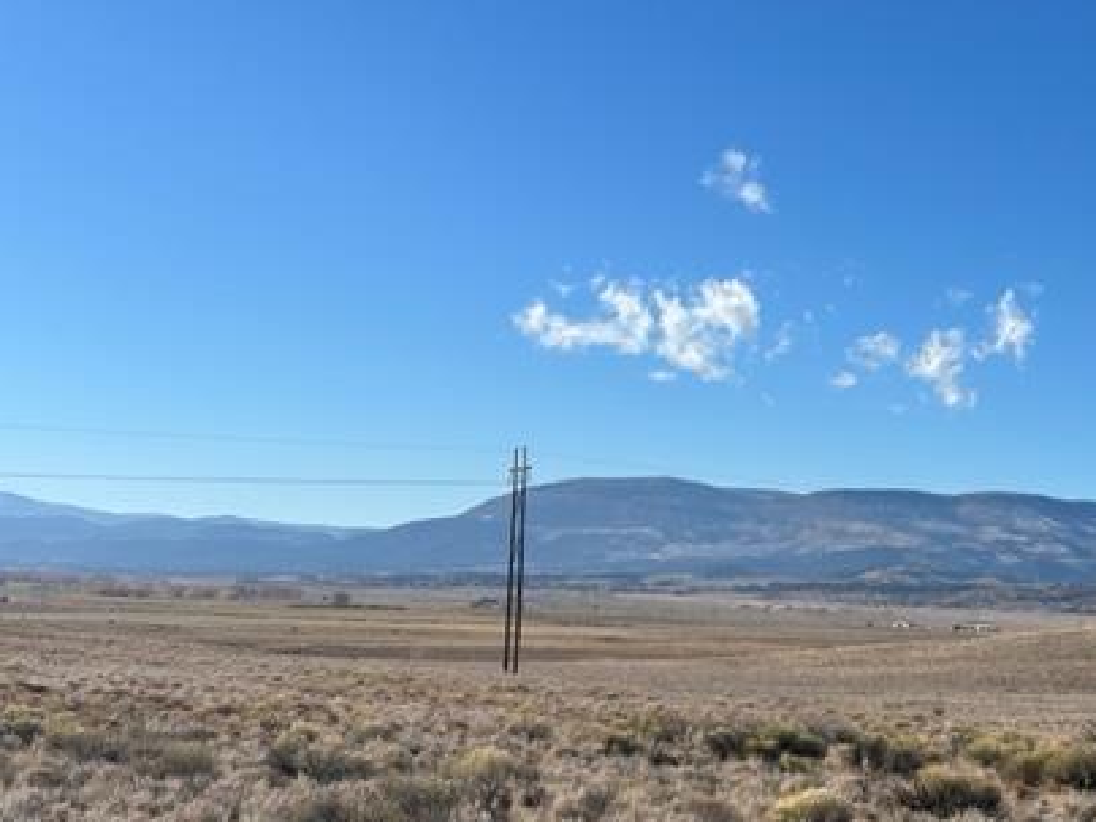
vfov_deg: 19.3
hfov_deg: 25.3
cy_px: 518
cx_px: 865
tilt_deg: +3.0
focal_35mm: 76
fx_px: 2406
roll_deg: -2.3
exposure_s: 1/5882
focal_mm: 6.86
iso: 64
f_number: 1.78
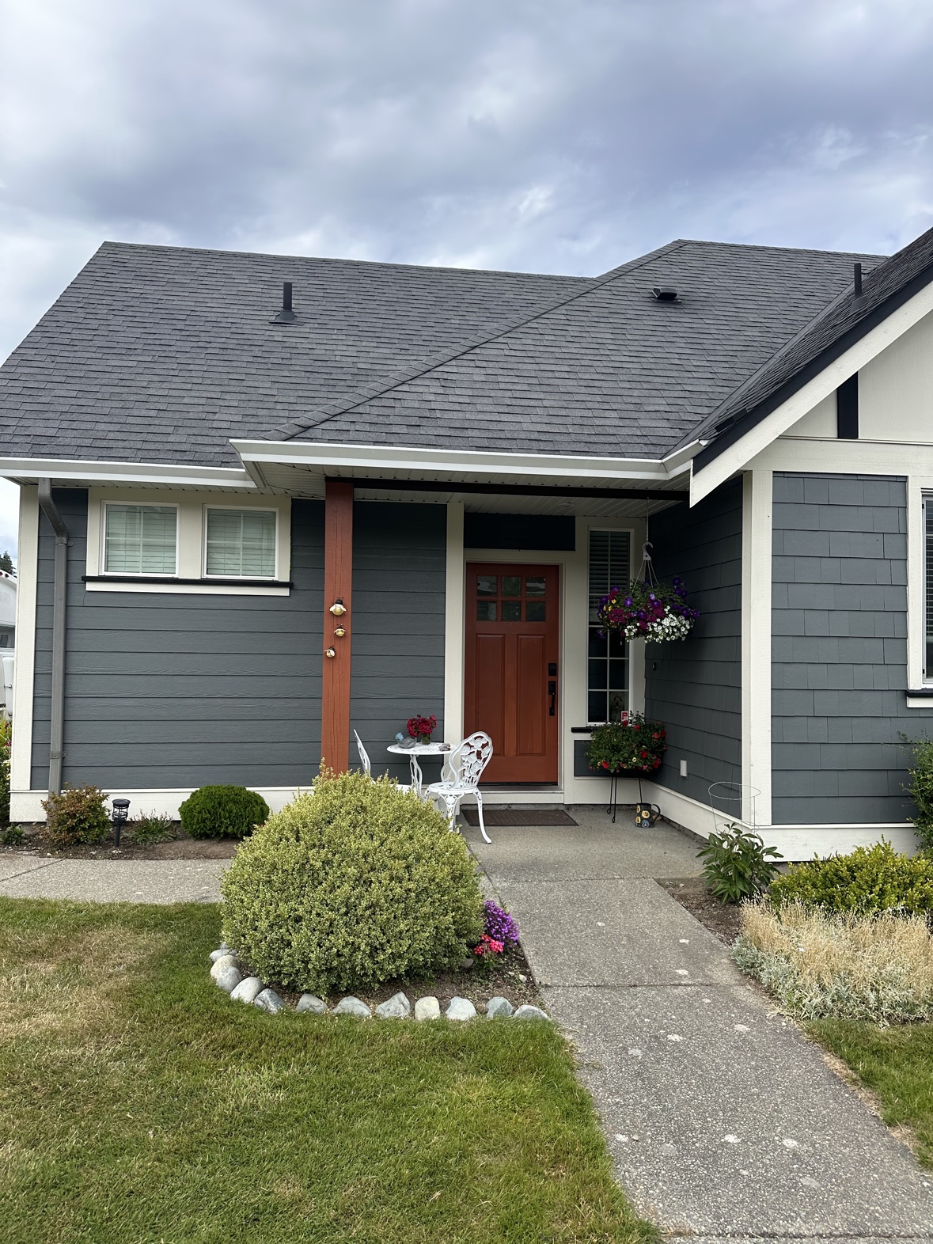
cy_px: 622
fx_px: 862
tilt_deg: +2.9
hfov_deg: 56.8
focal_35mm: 24
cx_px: 466
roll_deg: -1.2
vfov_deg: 71.6
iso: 80
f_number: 1.78
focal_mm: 6.86
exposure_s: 1/1212
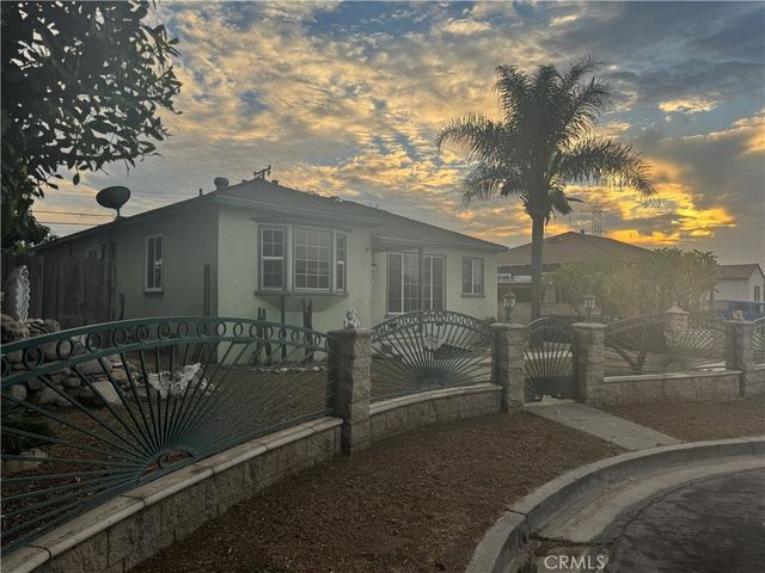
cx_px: 382
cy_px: 286
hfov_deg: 71.6
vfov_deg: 56.8
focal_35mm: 24
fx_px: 530
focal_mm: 6.76
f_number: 1.78
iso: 80
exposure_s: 1/1215
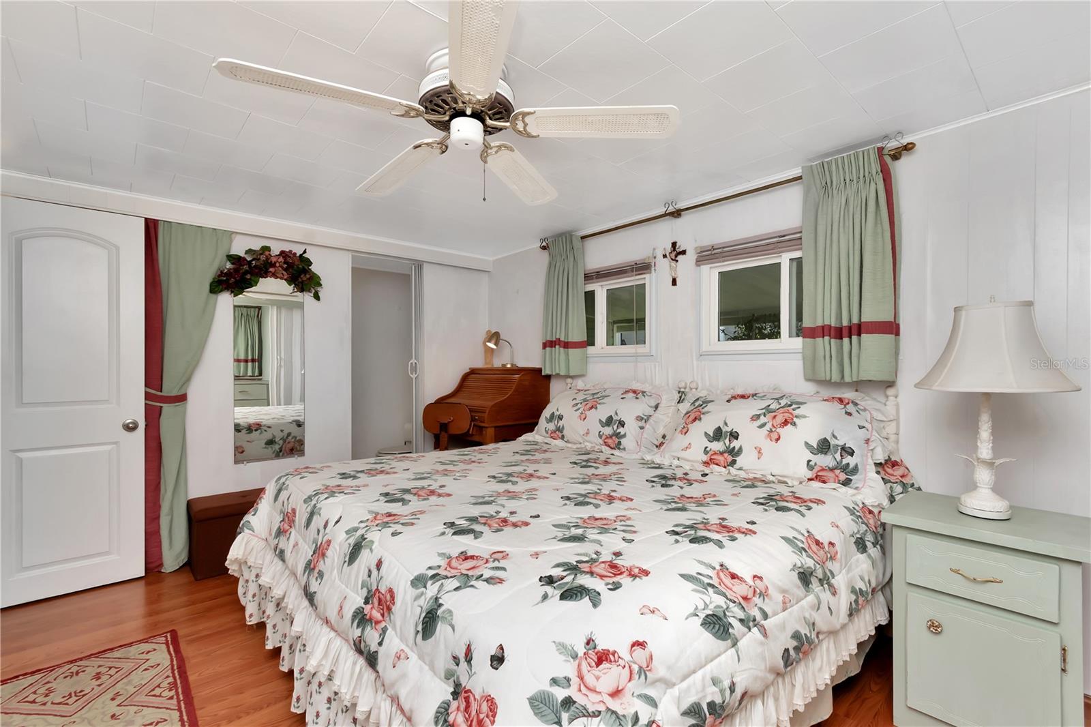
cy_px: 364
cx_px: 546
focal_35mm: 15
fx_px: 454
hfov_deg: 100.4
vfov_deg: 77.3
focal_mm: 10
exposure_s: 1/200
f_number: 11
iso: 500
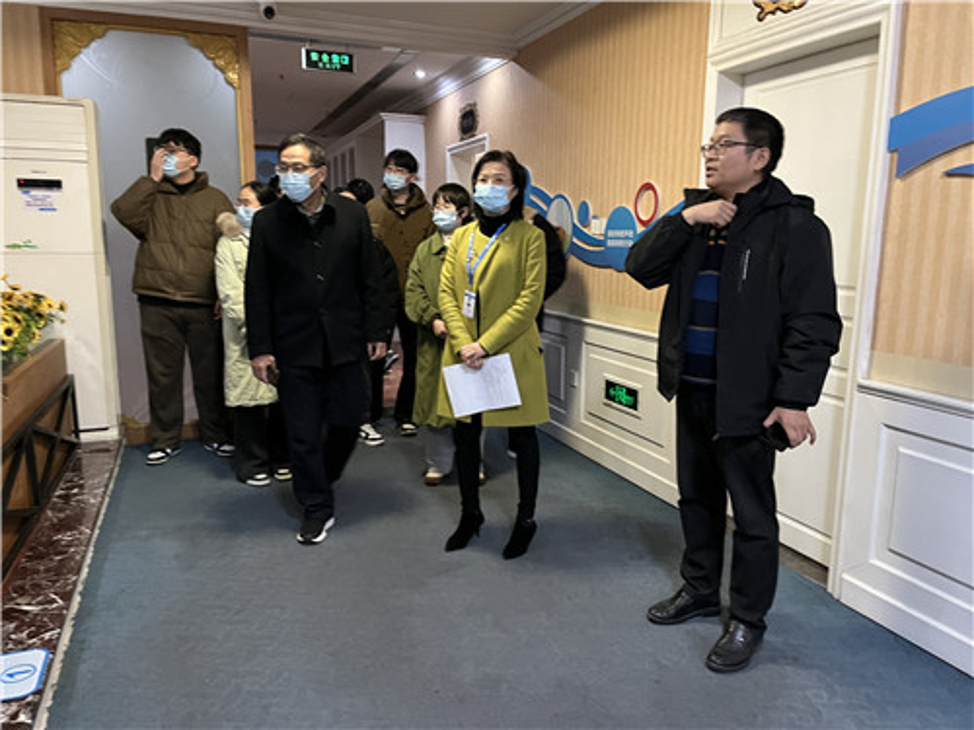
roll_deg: -0.7
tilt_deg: -8.2
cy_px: 365
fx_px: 732
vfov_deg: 53.1
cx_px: 487
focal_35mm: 26
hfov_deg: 67.3
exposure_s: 1/33
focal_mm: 5.1
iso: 640
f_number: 1.6
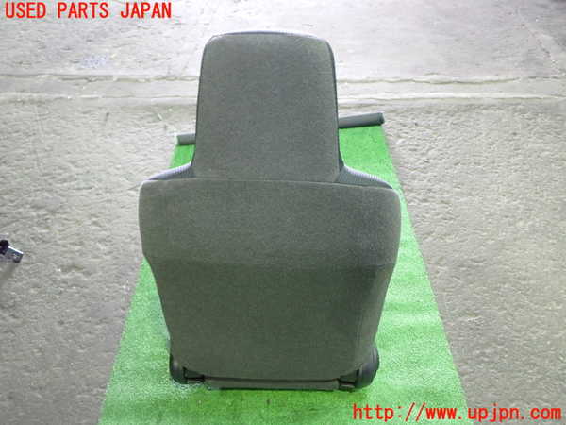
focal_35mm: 30
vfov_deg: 46.8
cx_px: 283
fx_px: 491
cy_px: 212
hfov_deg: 60.0
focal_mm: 5.4
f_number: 2.3
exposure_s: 1/25
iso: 800
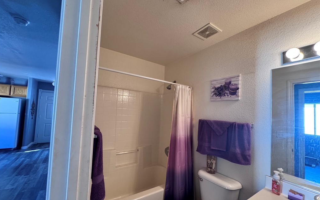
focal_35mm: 15
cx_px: 159
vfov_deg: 74.7
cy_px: 106
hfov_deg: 101.5
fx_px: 131
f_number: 2.2
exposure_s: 1/60
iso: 320
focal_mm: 2.22
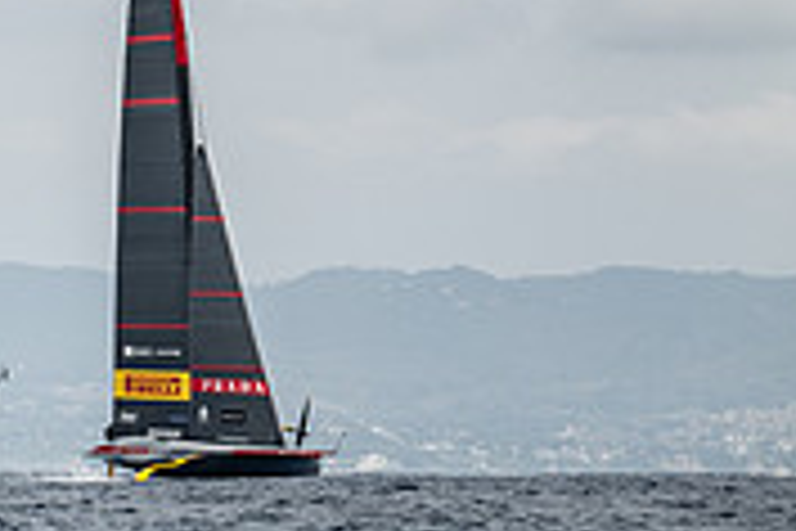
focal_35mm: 389
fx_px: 8601
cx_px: -437
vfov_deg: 3.5
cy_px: -221
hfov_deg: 5.2
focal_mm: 114
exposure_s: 1/1250
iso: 100
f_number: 4
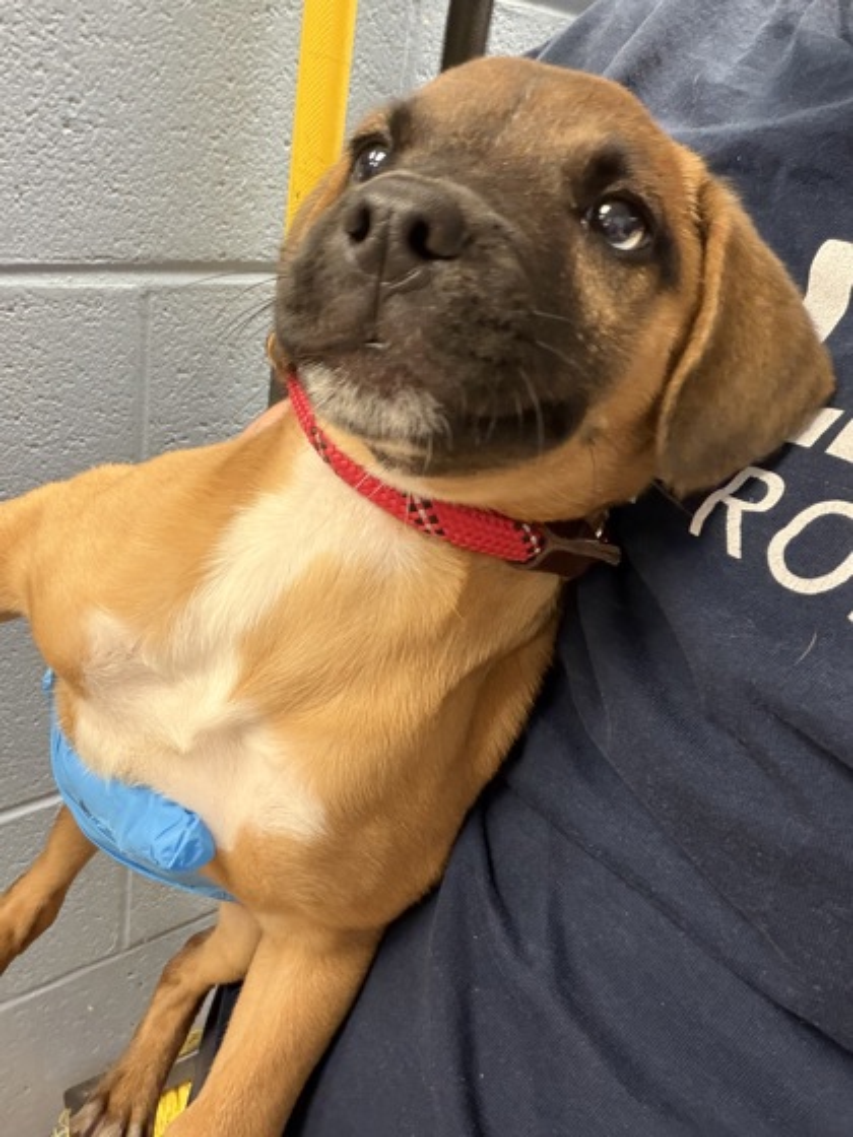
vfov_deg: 60.0
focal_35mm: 30
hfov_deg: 46.8
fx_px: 986
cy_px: 568
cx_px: 426
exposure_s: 1/42
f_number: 1.9
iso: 250
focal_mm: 2.71
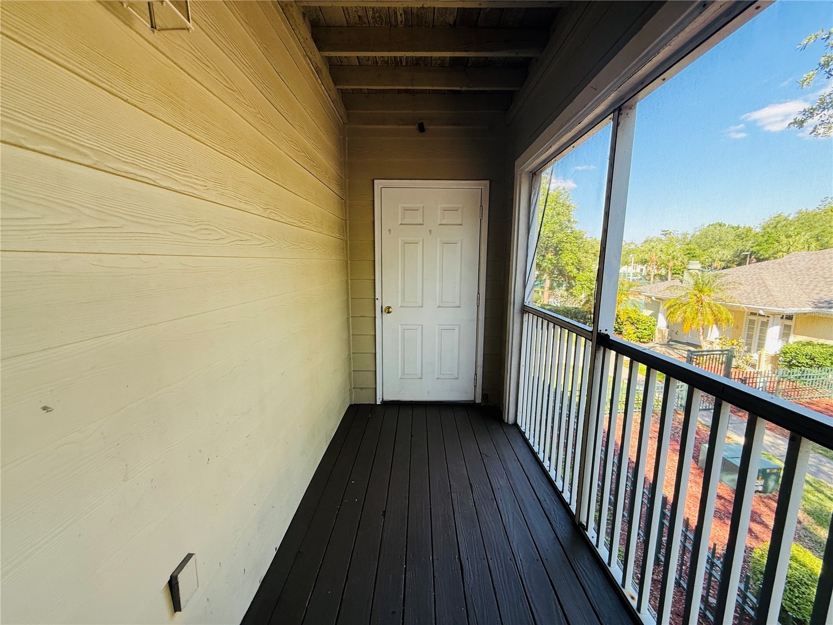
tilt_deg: -5.6
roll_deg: -0.2
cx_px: 416
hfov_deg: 102.1
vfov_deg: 85.7
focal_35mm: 14
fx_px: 337
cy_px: 312
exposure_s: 1/99
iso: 80
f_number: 2.2
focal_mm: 2.22
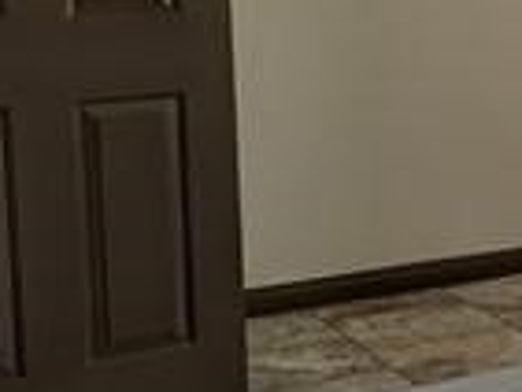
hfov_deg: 17.0
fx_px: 1313
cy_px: 22
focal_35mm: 87
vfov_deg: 16.7
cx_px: 1027
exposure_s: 1/120
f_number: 1.95
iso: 56
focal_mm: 2.23
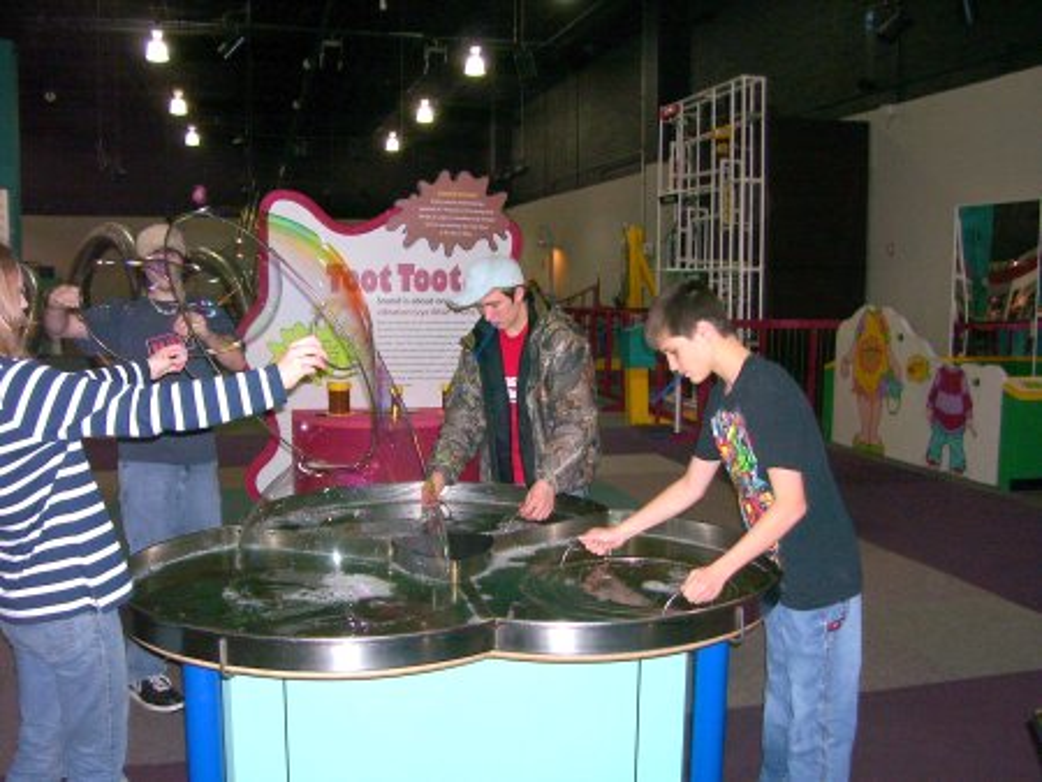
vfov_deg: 41.8
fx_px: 1024
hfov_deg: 53.9
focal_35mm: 34
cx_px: 521
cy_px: 391
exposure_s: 1/60
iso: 80
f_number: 2.7
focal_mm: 5.6
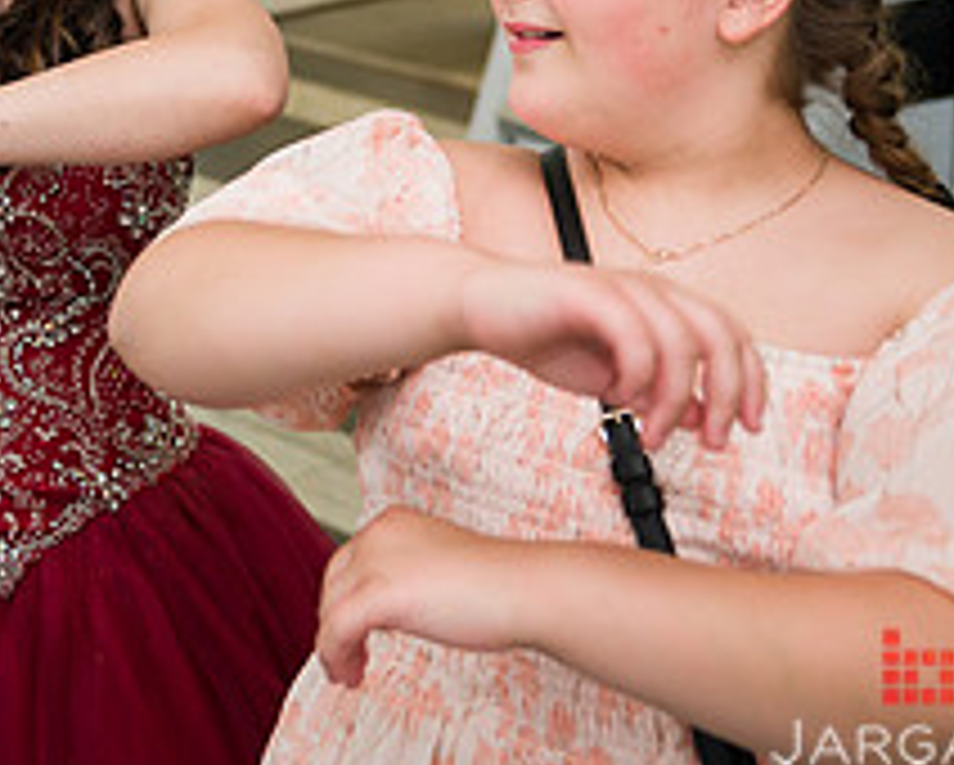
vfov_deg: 18.3
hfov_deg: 22.0
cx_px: -104
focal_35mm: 82
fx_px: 2317
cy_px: -4
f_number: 3.2
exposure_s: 1/200
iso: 400
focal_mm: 32
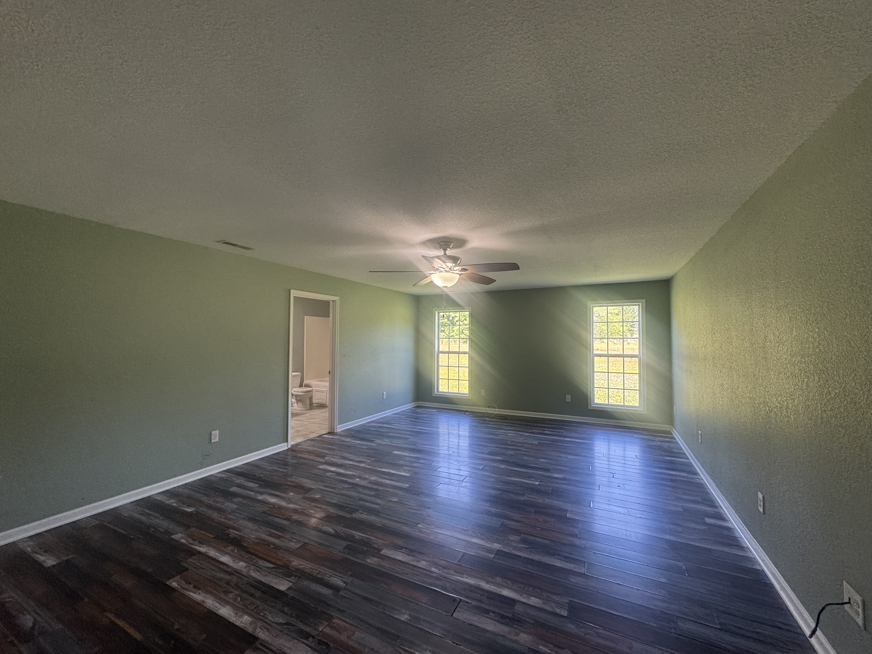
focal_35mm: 14
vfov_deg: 85.7
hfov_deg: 102.1
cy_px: 327
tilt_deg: +1.6
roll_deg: -0.2
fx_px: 353
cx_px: 436
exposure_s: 1/120
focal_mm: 2.22
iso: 200
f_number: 2.2
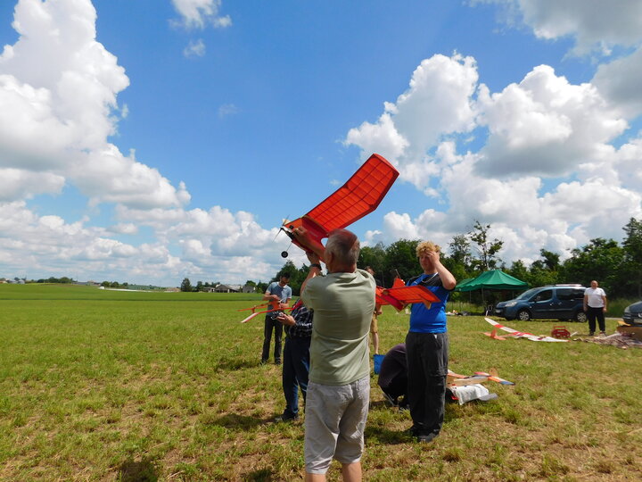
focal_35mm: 23
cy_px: 241
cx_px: 321
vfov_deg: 58.9
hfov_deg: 73.9
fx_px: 427
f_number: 6
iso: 125
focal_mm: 4
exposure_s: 1/800
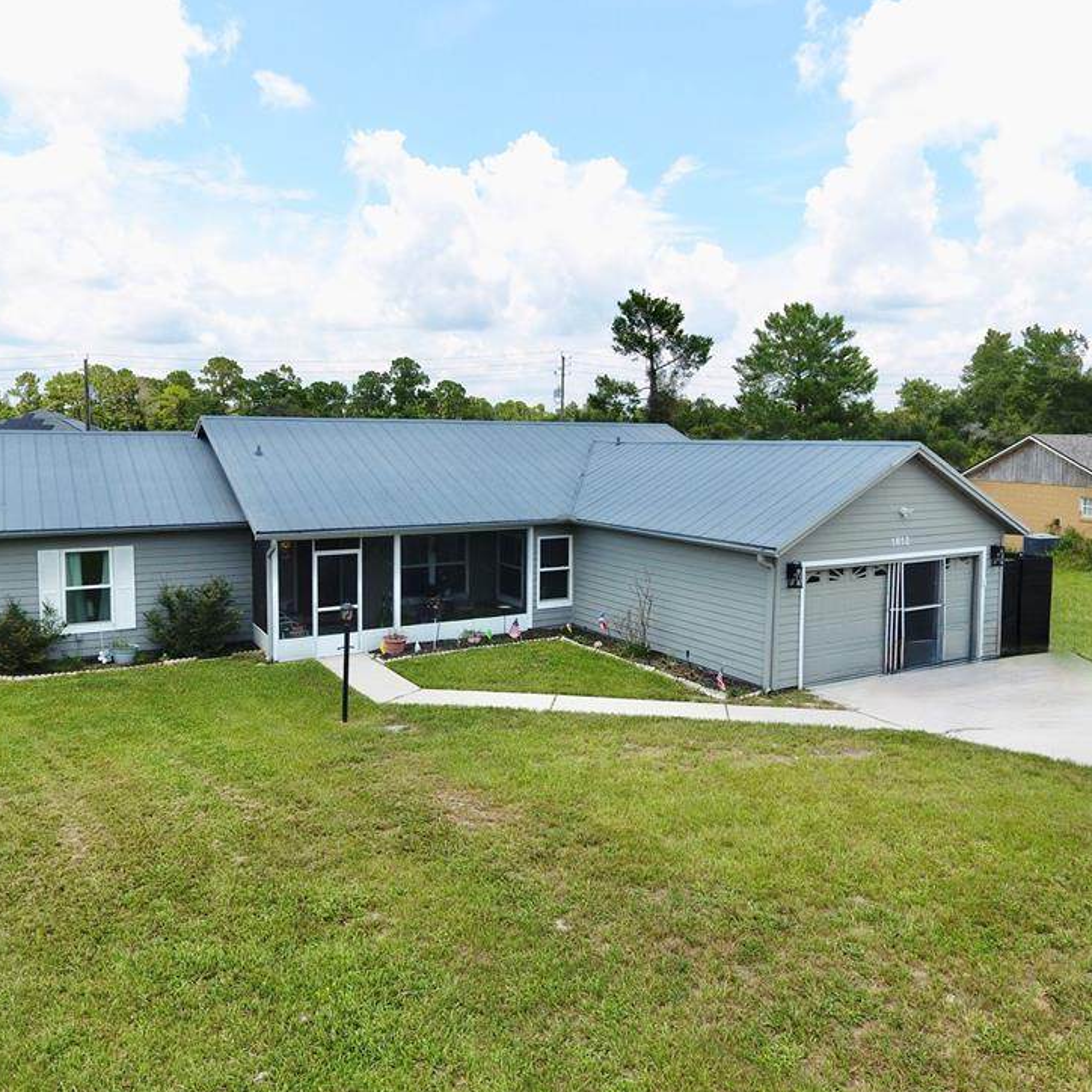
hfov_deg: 62.9
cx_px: 540
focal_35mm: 25
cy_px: 526
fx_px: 892
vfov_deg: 62.9
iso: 100
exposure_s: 1/496
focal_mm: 3.61
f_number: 2.8
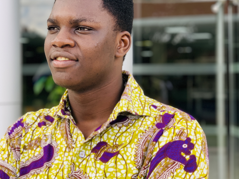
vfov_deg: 18.0
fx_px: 566
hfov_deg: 23.8
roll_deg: +1.7
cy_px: 77
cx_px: 96
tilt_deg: +0.0
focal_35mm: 82
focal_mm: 6
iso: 20
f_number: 2.4
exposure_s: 1/122
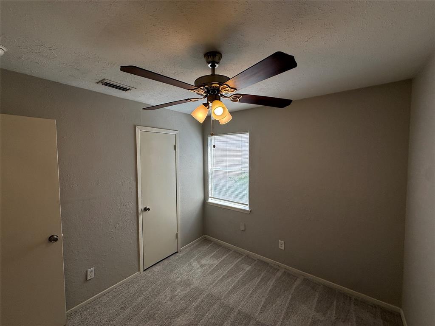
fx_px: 176
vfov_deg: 85.7
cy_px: 163
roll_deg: -0.2
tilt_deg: -1.5
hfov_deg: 102.1
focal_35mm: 14
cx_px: 218
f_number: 2.2
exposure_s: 1/198
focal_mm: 2.22
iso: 64
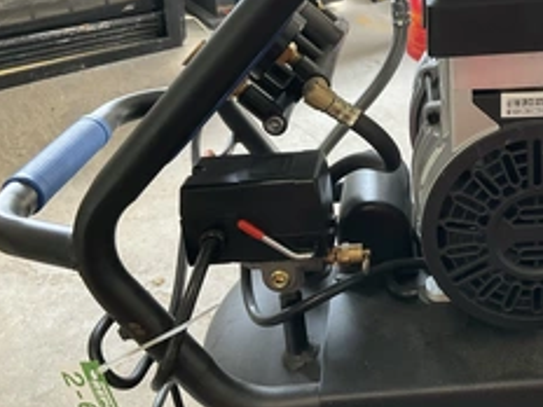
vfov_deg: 29.0
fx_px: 784
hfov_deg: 36.8
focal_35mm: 50
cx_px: 440
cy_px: 159
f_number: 1.8
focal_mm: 3
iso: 80
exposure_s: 1/60
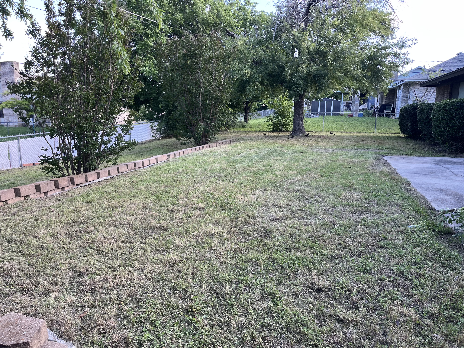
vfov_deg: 53.1
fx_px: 349
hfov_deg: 67.3
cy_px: 174
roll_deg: -1.1
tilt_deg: -10.3
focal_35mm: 26
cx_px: 232
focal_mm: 5.1
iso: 40
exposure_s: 1/171
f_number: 1.6
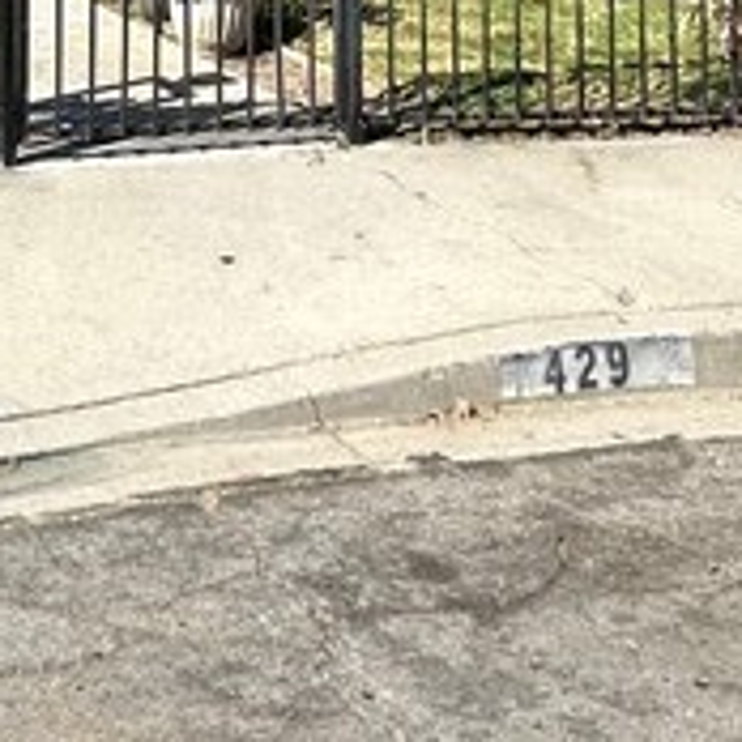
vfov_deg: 20.0
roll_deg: -1.9
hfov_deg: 22.4
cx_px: -68
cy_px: -418
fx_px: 1770
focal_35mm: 73
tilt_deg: +8.0
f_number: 2.2
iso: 50
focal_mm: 2.22
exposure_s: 1/1795
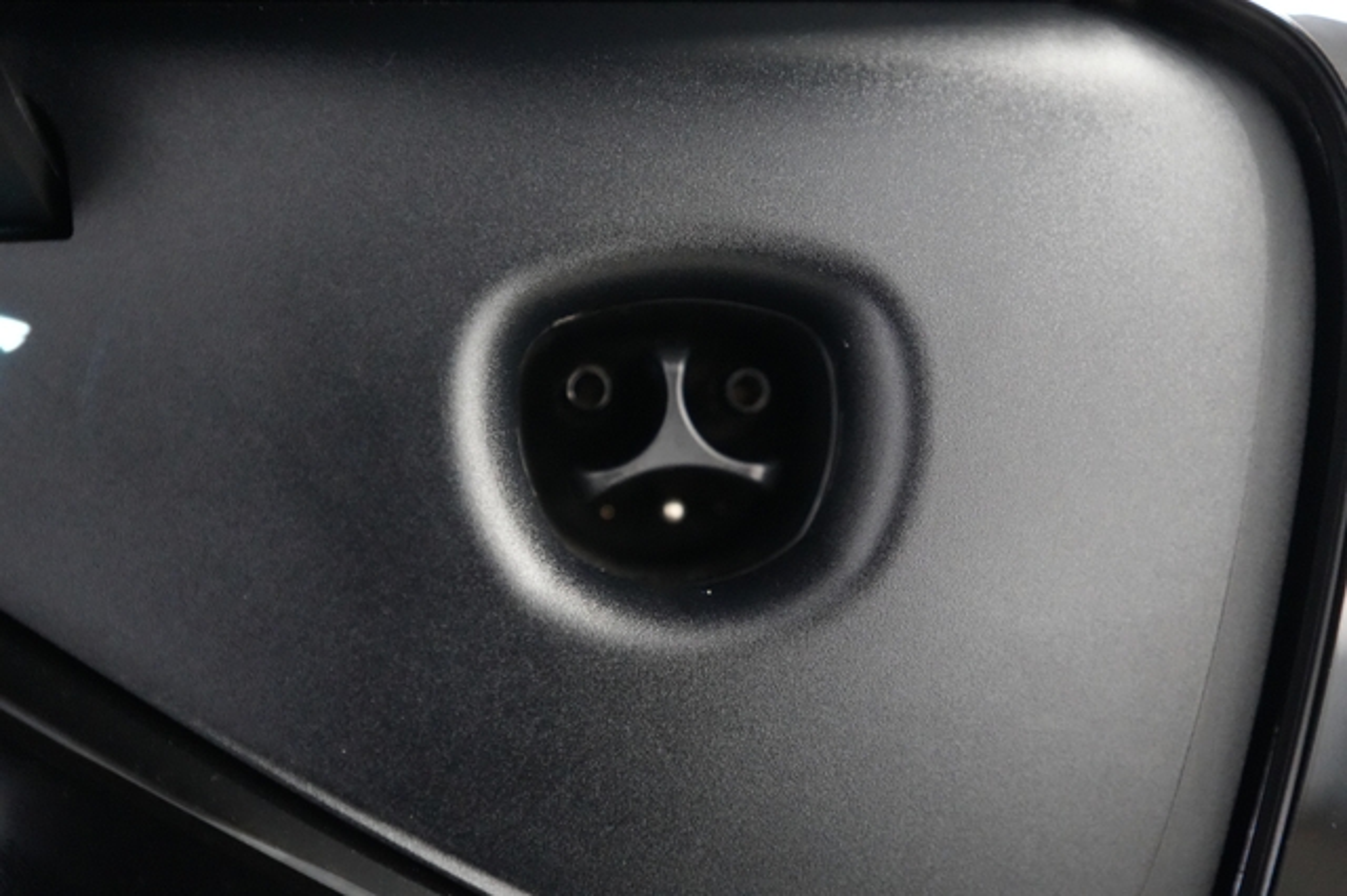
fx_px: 1047
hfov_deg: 65.5
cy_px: 448
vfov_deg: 46.4
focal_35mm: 28
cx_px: 674
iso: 12800
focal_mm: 28
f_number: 2.8
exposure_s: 1/160
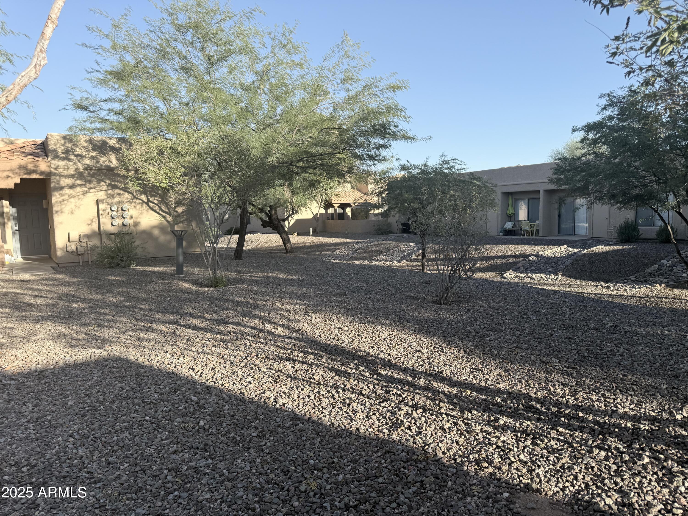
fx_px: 477
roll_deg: +0.6
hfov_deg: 71.6
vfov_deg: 56.8
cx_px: 344
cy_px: 258
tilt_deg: -5.8
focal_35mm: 24
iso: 80
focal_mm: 6.76
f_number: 1.78
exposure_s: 1/1727
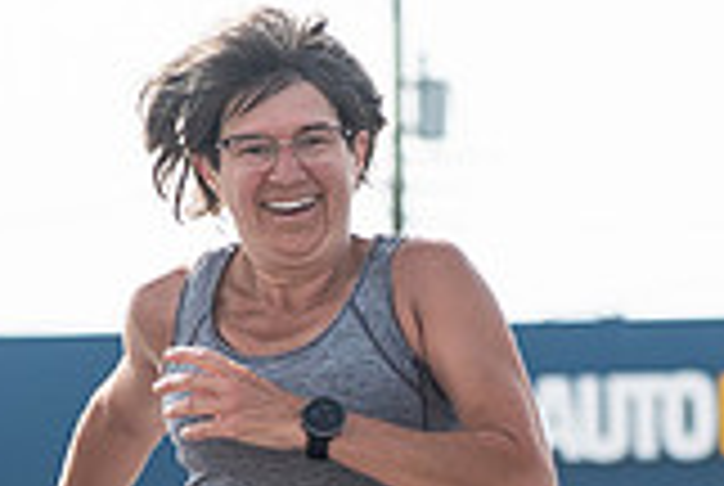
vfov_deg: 2.8
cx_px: 301
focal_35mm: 495
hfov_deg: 4.2
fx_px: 9973
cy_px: 529
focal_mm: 86
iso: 250
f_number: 4.5
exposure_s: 1/1600
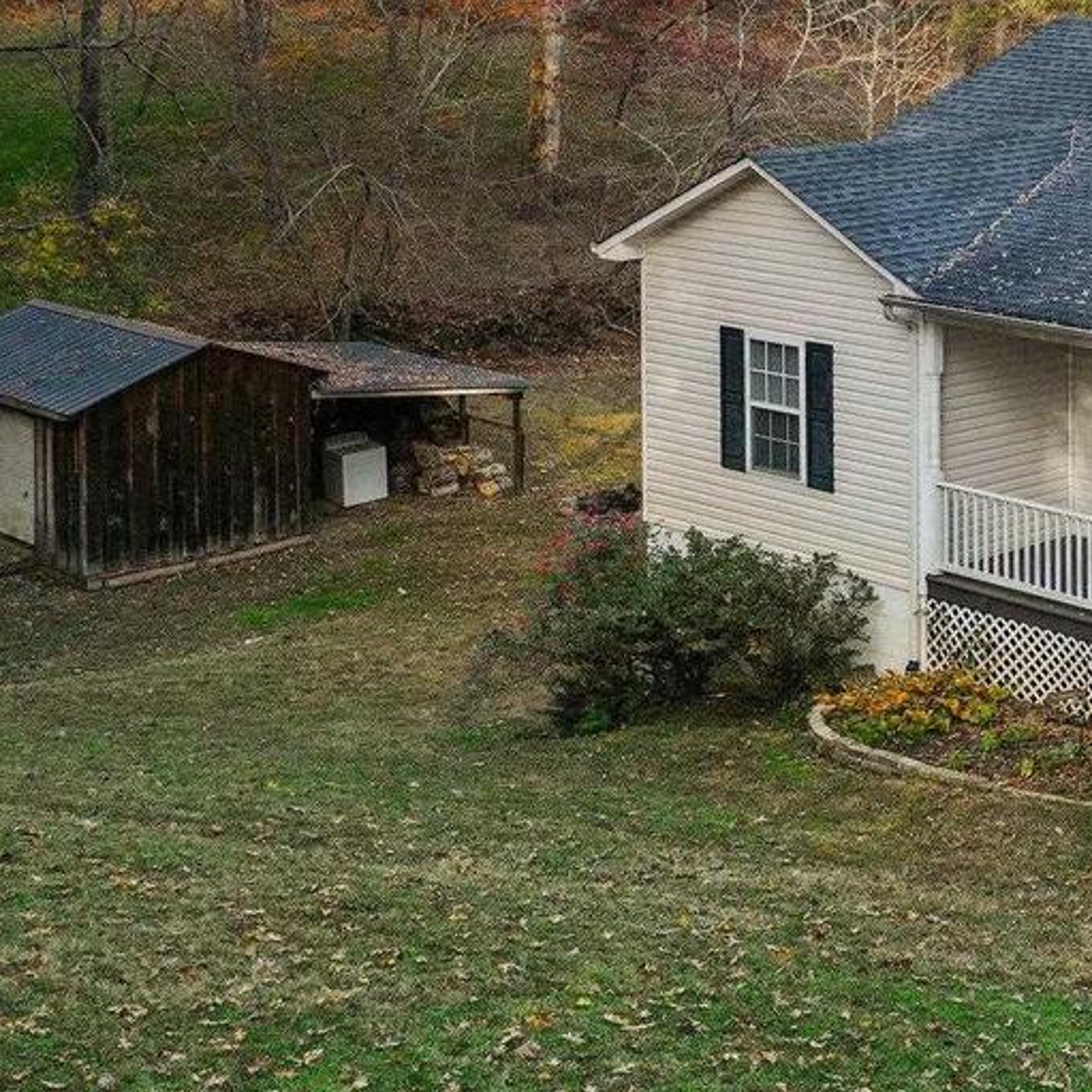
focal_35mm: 67
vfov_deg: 25.7
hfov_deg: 23.1
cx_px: 1385
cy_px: 547
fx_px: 2391
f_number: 2.8
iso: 320
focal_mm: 10.26
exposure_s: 1/30
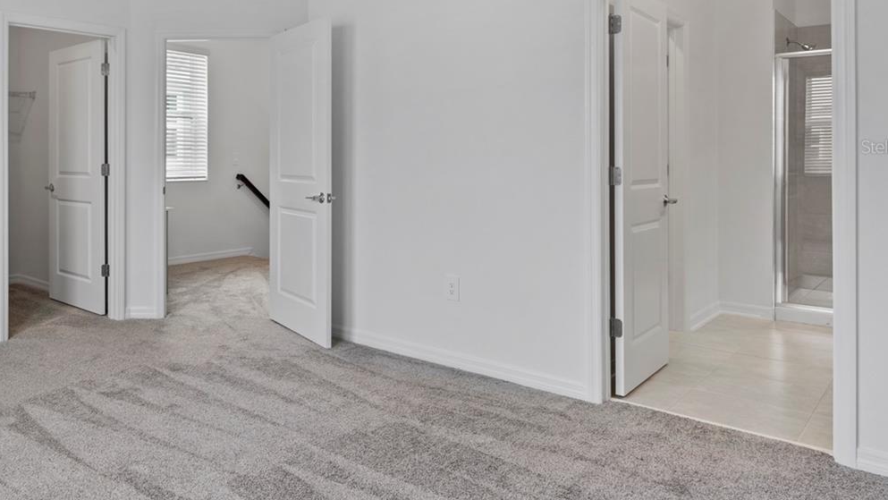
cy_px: 147
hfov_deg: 65.7
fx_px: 636
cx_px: 225
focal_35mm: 27
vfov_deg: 42.0
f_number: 7.1
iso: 250
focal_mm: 16
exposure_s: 1/3
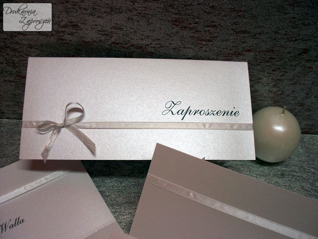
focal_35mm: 36
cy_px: 120
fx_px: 331
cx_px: 159
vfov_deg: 39.7
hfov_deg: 51.4
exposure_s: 1/60
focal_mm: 7.54
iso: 100
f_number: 2.8
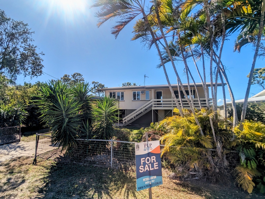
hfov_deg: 94.4
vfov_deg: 78.2
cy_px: 100
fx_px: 123
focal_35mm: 16
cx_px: 132
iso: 52
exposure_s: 1/2841
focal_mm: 2.35
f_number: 2.2
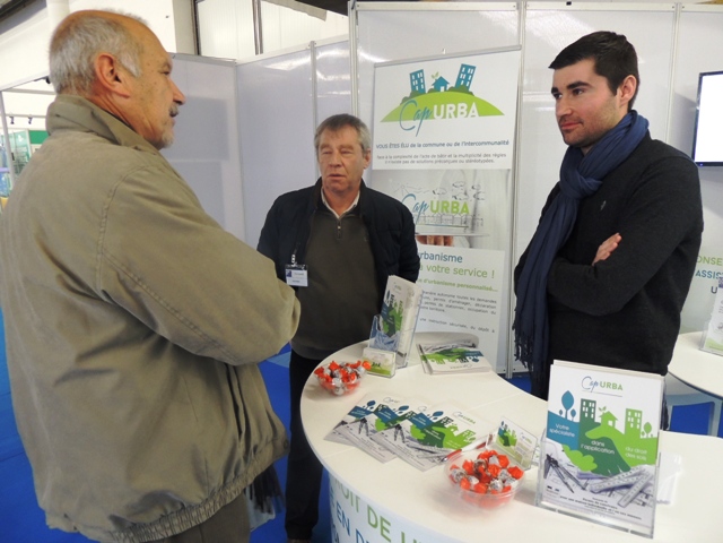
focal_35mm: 24
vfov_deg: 56.8
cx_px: 362
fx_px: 501
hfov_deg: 71.6
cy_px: 272
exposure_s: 1/25
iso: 400
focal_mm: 4.3
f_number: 3
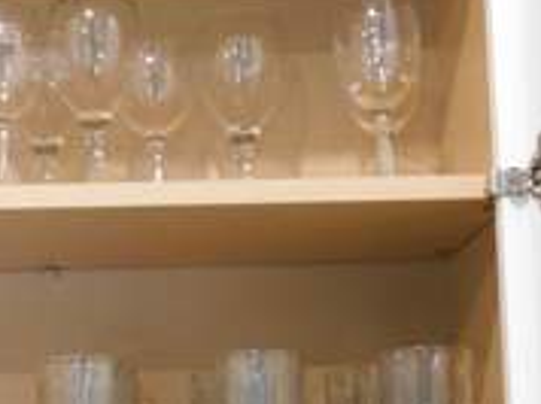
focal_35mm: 81
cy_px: 337
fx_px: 1264
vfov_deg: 18.0
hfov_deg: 23.8
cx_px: 119
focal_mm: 5.3
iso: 400
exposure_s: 1/13
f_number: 3.2
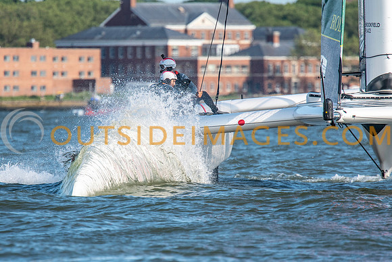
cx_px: 166
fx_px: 8307
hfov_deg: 2.7
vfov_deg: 1.8
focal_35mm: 763
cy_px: 151
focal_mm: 420
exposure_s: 1/2500
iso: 500
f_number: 5.6
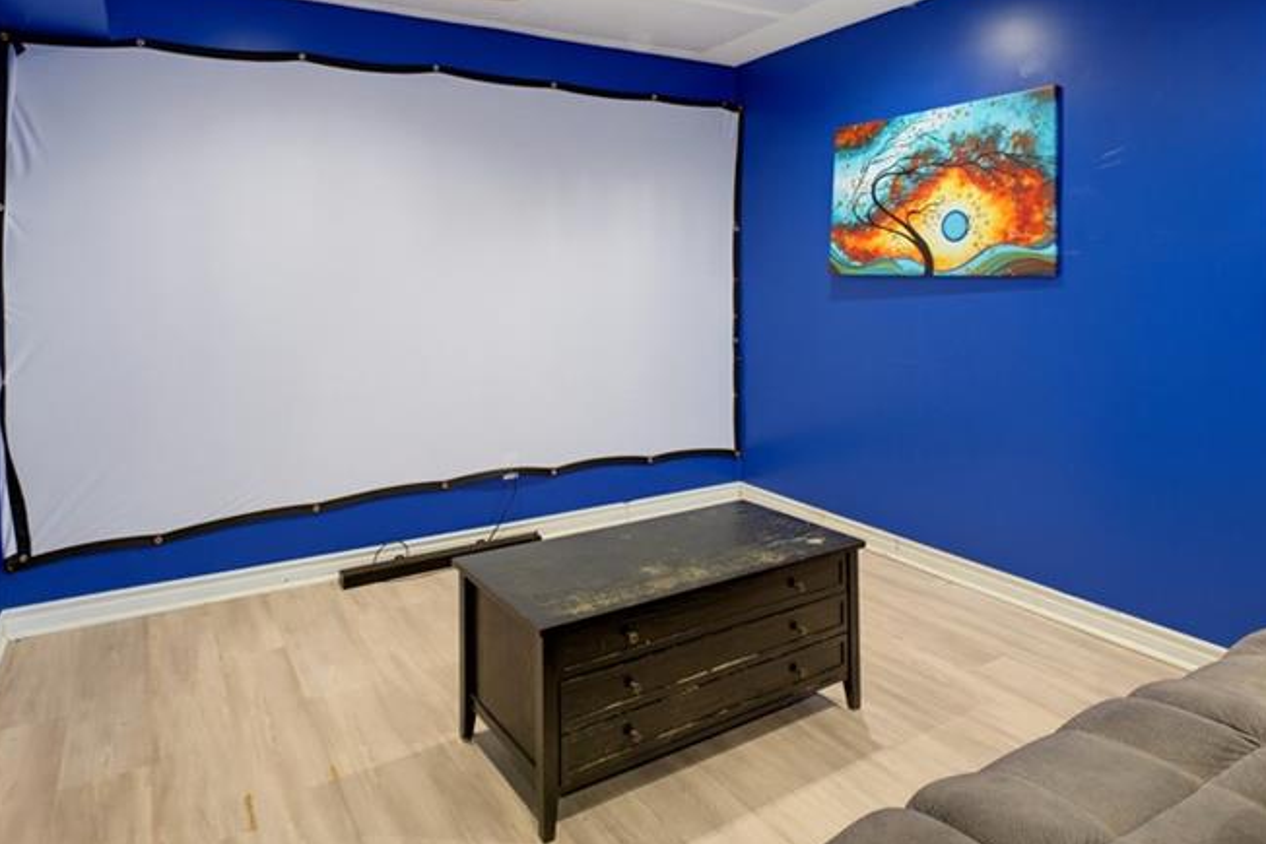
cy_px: 274
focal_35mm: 23
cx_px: 608
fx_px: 812
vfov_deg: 53.7
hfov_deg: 75.8
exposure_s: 1
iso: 800
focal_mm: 14.7
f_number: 9
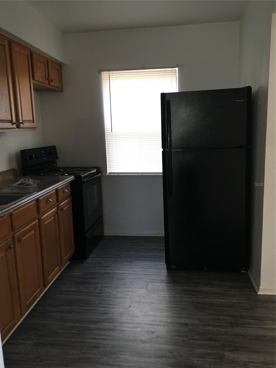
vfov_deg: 61.7
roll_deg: +2.4
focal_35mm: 29
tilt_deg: -9.8
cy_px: 184
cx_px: 138
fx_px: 308
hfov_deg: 48.2
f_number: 2.2
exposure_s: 1/30
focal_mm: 4.15
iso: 100
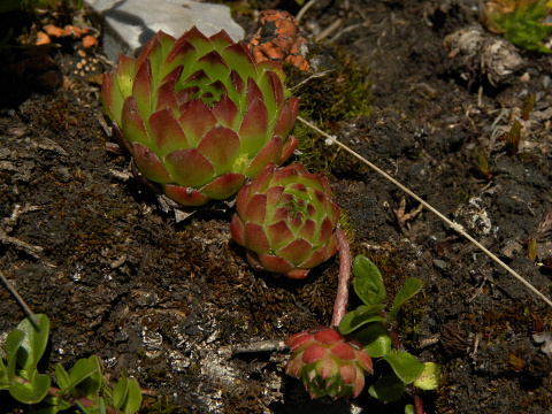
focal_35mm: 85
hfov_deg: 23.0
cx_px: 276
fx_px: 1355
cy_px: 207
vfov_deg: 17.4
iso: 100
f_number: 7.1
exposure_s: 1/640
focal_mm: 15.1
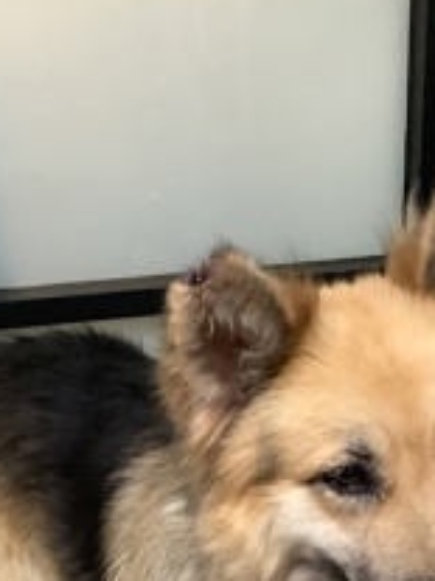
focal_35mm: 63
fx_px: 1057
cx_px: 338
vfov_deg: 28.9
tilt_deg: -33.2
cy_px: 575
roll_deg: +0.9
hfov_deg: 23.0
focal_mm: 3.3
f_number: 2.4
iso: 400
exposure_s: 1/30
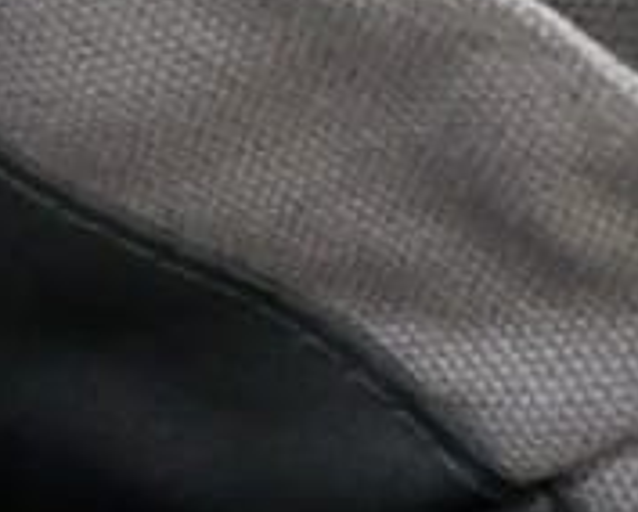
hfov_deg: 10.9
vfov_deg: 11.7
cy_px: 148
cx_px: -1157
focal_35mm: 132
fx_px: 2495
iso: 3200
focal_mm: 12
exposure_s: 1/2.5
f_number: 9
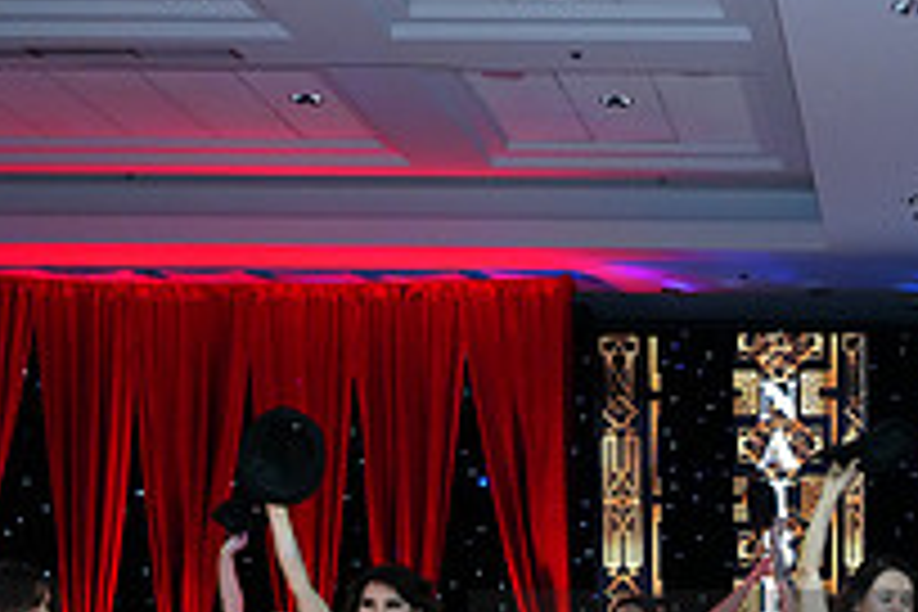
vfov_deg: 17.7
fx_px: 1887
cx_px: 958
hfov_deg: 25.7
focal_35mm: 74
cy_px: 709
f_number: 4.5
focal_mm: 26
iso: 3200
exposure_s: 1/250
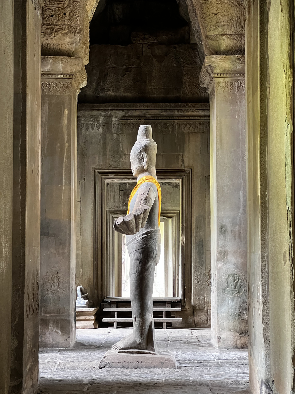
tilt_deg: +3.5
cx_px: 148
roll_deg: -0.3
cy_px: 197
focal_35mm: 77
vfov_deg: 25.3
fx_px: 875
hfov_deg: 19.1
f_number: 2.8
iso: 640
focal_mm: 9
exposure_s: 1/60
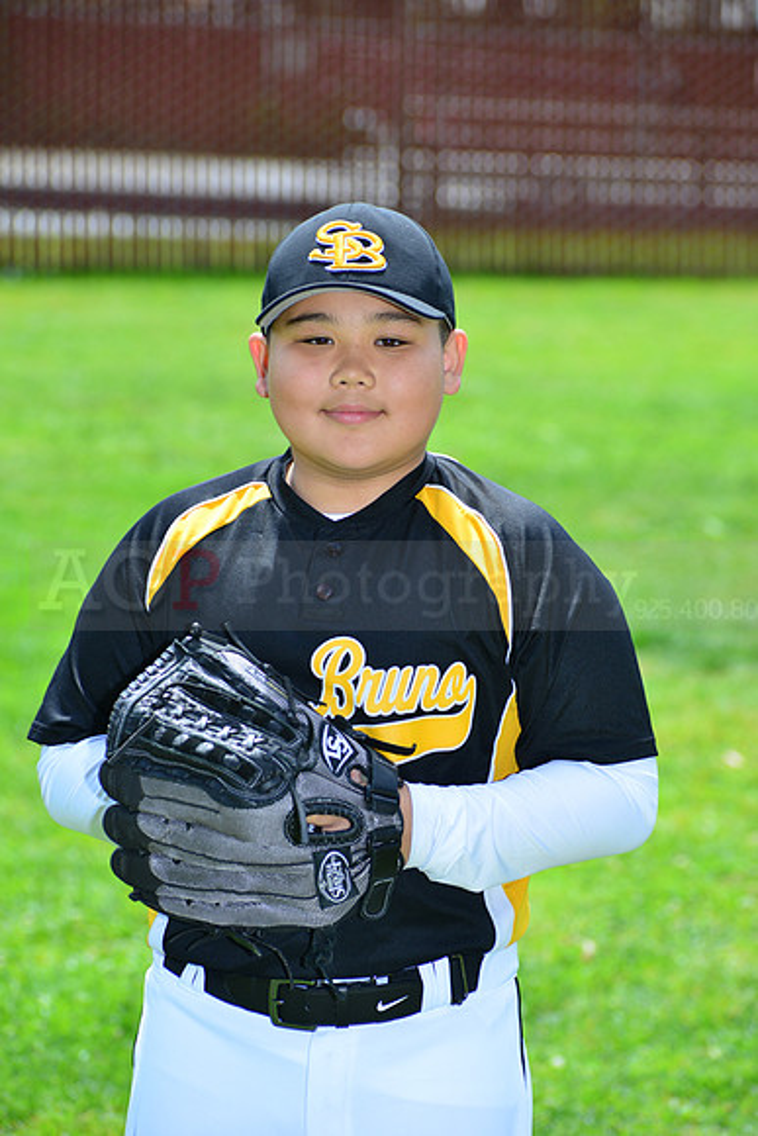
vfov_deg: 12.8
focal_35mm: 160
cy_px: 568
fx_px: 5050
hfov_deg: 8.6
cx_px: 379
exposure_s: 1/200
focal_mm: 160
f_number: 8
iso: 200
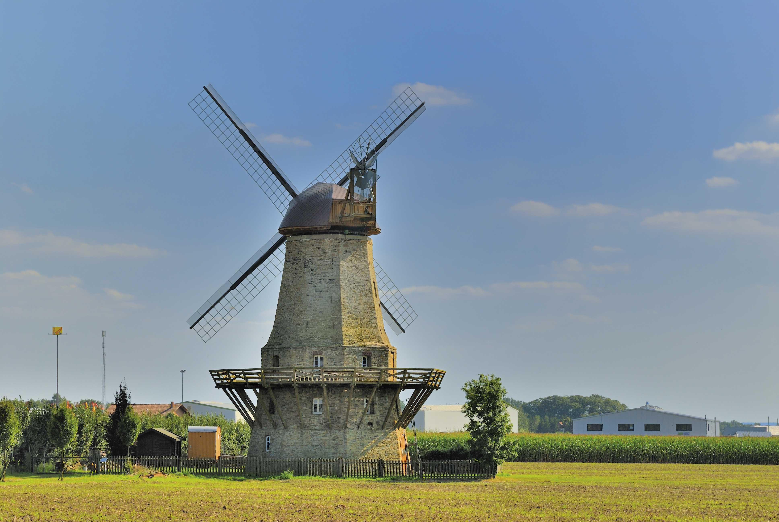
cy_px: 261
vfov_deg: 13.1
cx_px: 390
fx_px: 2275
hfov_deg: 19.4
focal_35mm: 105
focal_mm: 70
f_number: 9
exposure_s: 1/320
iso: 100
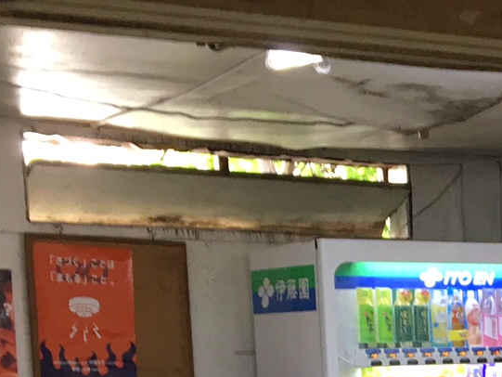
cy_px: 561
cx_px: 632
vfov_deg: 13.0
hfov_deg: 17.2
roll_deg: +2.8
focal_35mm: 108
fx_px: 1567
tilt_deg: -7.4
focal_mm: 4.15
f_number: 2.2
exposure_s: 1/30
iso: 80
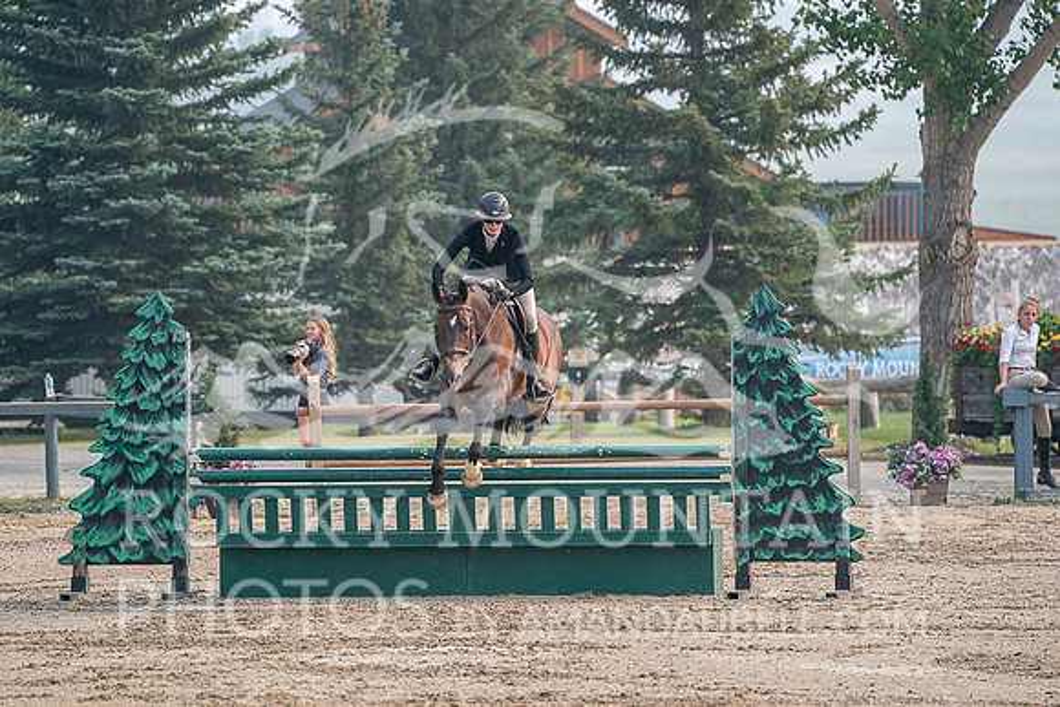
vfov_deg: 4.6
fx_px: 8747
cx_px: 530
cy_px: 354
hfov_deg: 6.9
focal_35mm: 297
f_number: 5.6
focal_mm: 297
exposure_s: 1/640
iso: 500
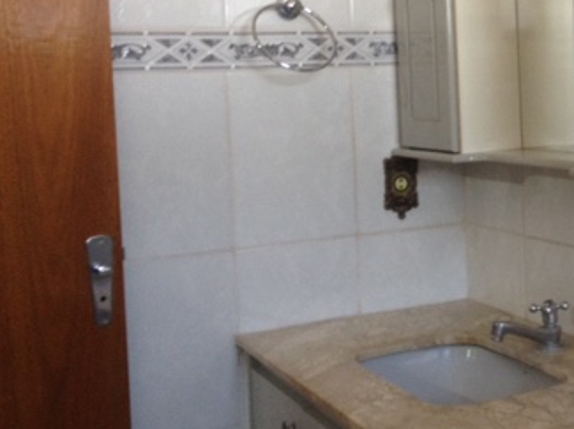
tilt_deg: -6.5
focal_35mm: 69
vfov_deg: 21.2
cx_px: 562
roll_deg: +1.3
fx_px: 1143
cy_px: 147
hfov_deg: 26.8
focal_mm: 4.28
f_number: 2.4
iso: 100
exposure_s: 1/20
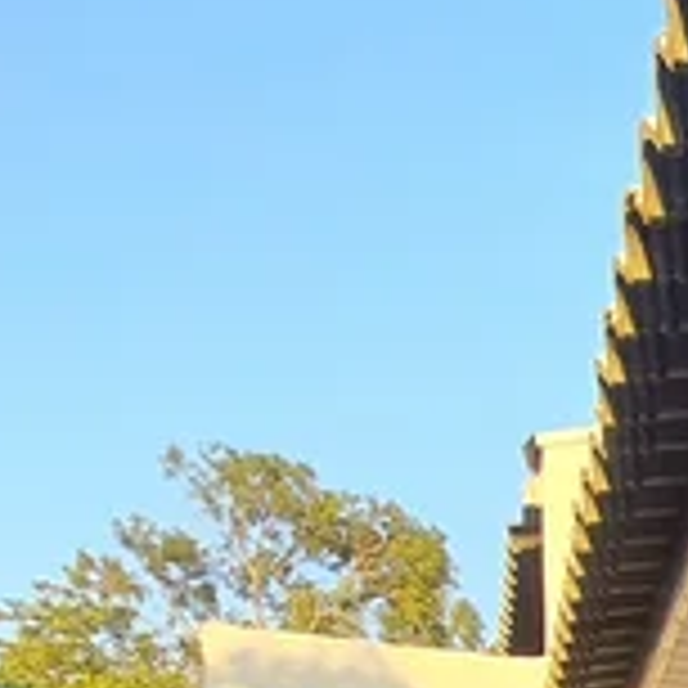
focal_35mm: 62
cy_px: 1176
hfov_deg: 18.9
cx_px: 1331
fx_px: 1394
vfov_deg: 20.9
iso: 50
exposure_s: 1/158
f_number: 2.2
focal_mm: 1.74
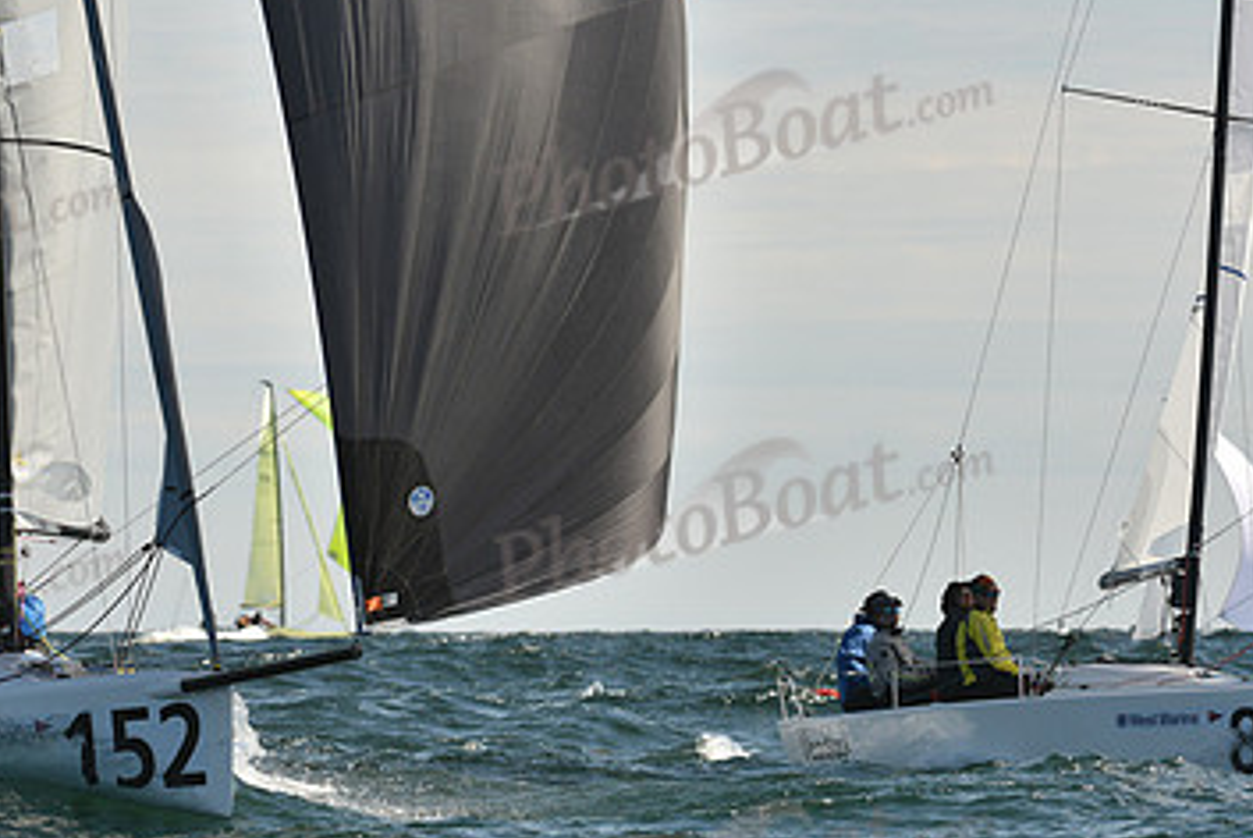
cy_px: 378
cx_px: 312
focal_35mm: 361
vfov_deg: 3.8
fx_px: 12575
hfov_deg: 5.7
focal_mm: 220
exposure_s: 1/1250
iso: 250
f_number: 7.1
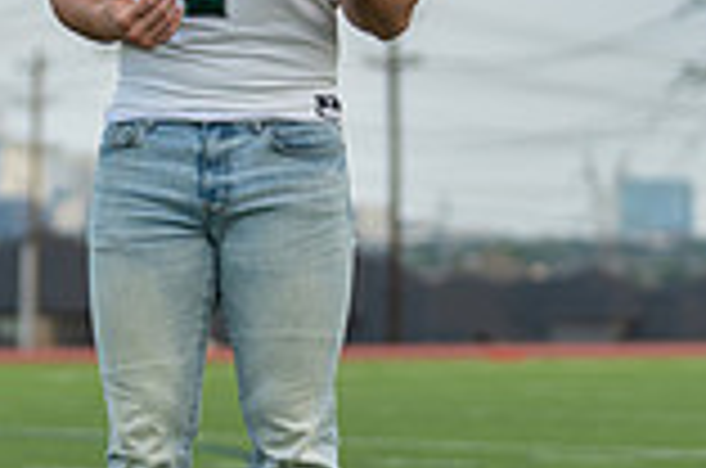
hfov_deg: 6.9
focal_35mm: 300
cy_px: 119
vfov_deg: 4.6
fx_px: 5871
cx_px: 175
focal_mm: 81
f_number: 2.8
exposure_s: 1/500
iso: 100
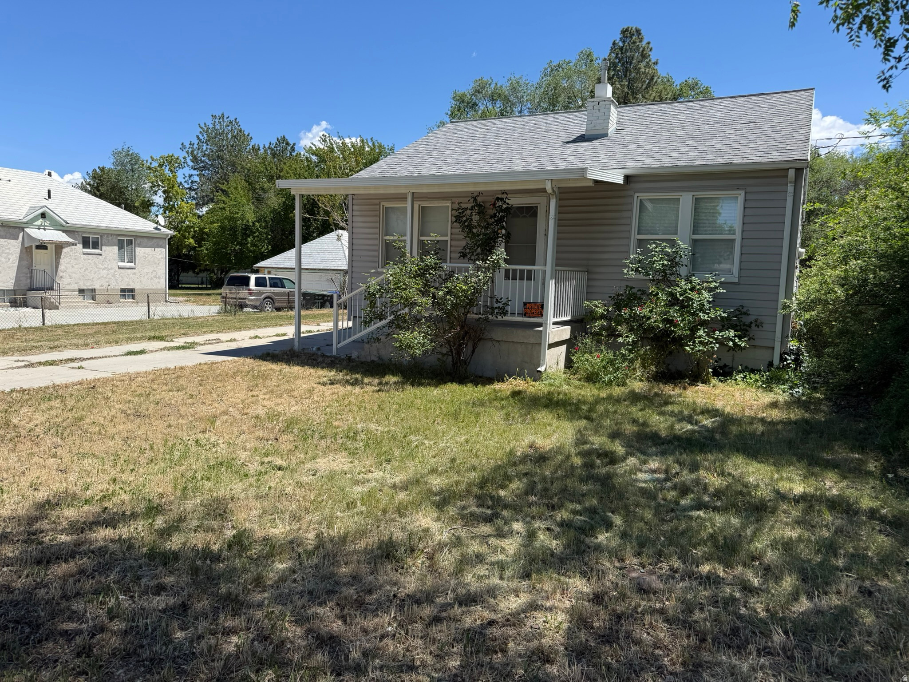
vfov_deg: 56.8
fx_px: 630
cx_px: 454
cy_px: 341
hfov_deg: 71.6
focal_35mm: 24
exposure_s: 1/2703
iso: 80
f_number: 1.78
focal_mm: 6.76
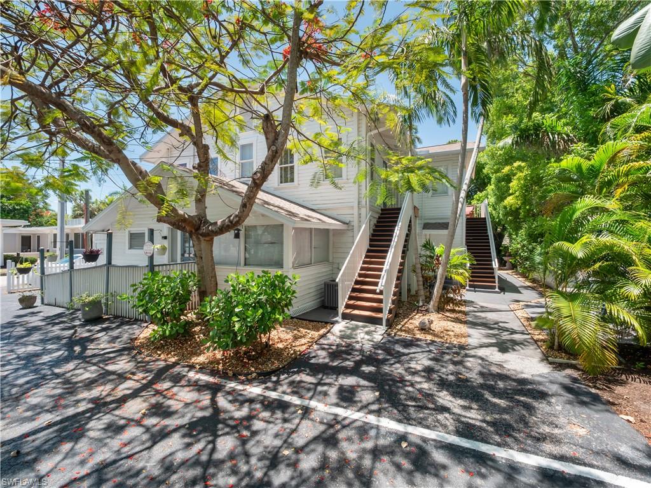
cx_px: 326
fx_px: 263
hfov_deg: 102.1
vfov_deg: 85.7
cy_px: 244
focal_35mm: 14
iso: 200
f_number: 7.1
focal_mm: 7
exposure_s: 1/200
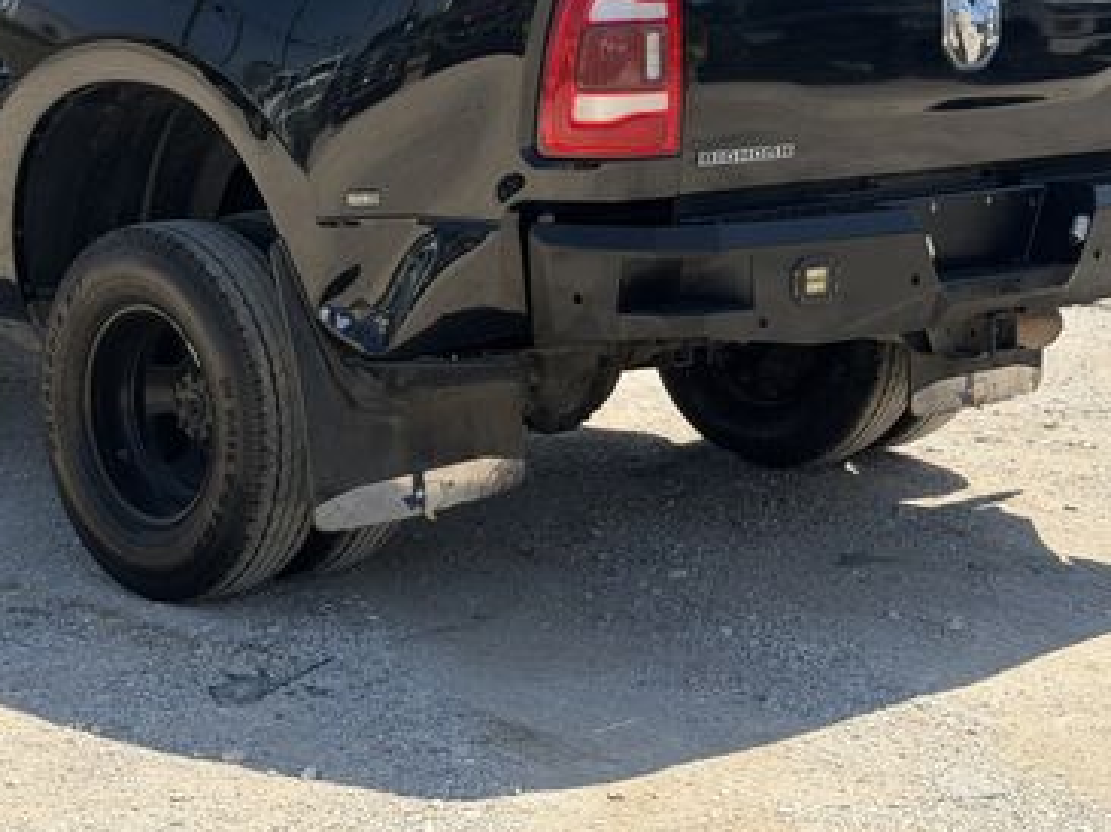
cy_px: 109
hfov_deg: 23.1
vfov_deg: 17.3
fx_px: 2694
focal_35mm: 84
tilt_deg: -6.7
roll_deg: +1.0
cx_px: 291
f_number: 1.78
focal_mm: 6.76
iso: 80
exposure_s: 1/3378
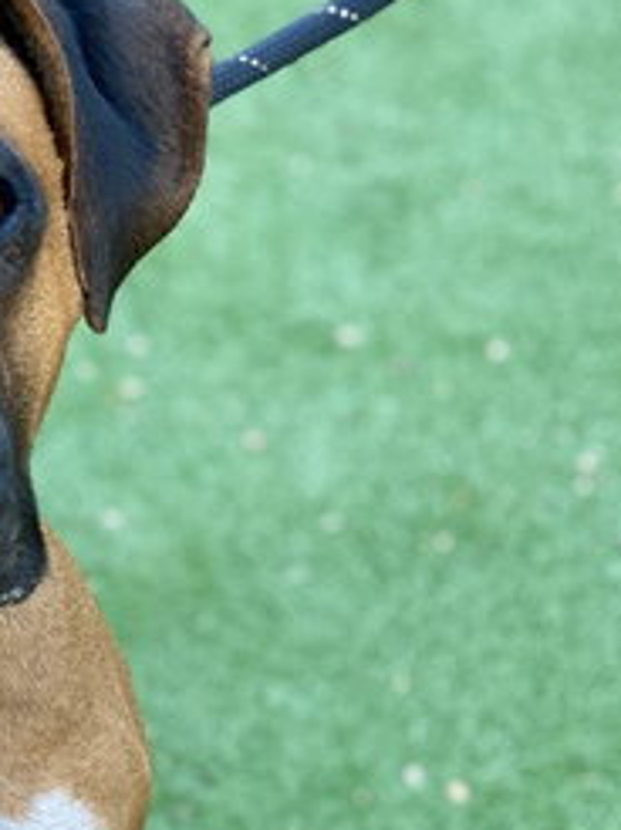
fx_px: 3379
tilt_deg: -38.1
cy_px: 791
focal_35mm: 141
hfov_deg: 10.3
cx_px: -132
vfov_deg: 13.8
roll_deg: +0.5
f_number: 2
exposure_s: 1/122
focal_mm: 6
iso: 40
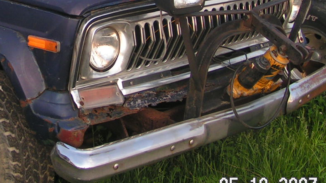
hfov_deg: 24.7
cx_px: 43
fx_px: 726
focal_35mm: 84
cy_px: -13
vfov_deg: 14.1
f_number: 4
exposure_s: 1/100
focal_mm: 5.8
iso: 50
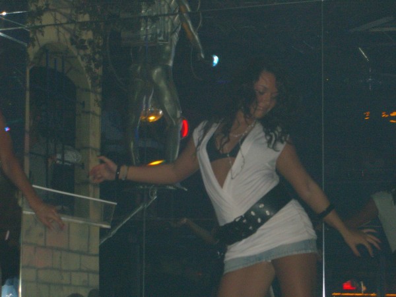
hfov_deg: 17.3
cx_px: 198
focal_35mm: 114
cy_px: 148
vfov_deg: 13.0
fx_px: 1304
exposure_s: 1/60
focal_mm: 23.7
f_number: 5.1
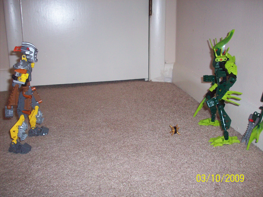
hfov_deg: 50.1
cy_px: 98
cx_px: 132
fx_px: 281
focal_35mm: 37
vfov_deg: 38.7
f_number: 2.8
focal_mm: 6.2
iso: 200
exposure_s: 1/64
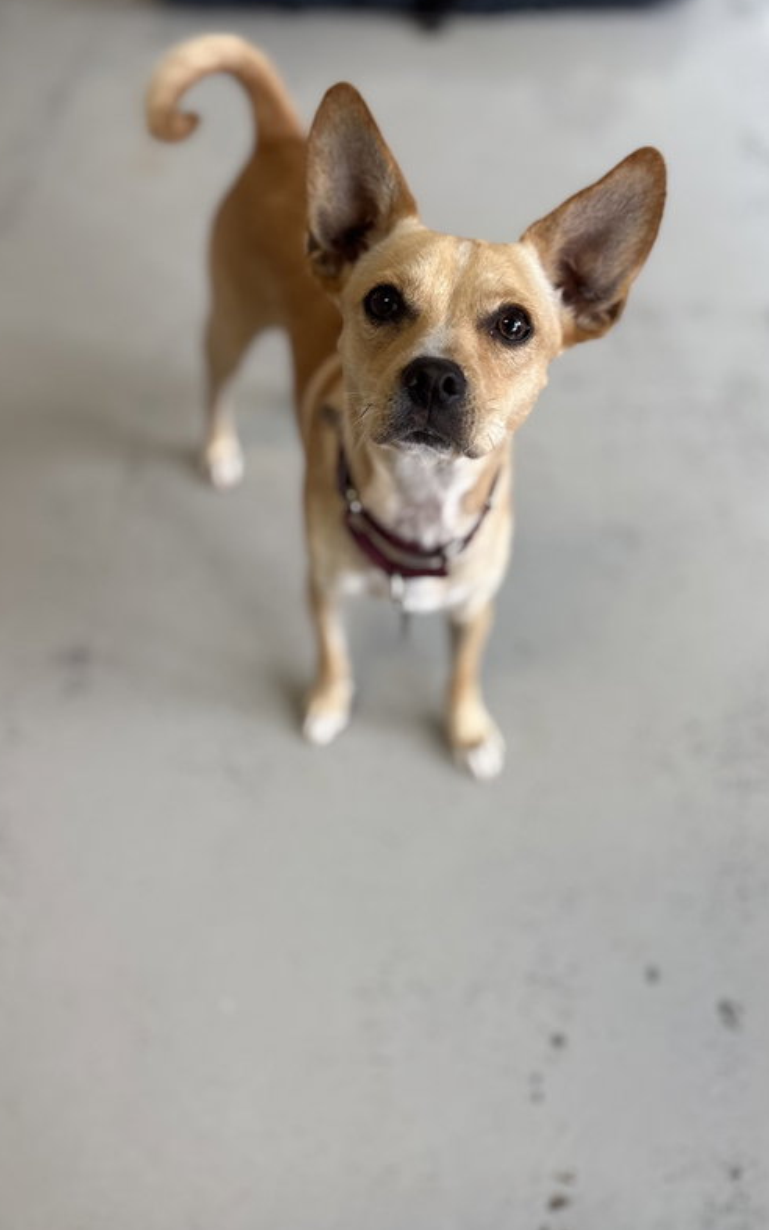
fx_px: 939
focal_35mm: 28
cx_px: 420
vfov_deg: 66.5
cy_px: 614
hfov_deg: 44.5
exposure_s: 1/121
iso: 64
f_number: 1.6
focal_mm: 5.96
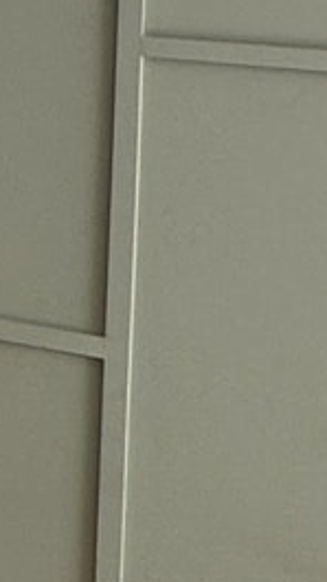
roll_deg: -0.4
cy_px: -125
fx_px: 1820
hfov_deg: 6.2
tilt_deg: -1.7
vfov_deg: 17.3
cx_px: -1332
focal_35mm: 118
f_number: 2.2
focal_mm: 2.22
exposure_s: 1/100
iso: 50
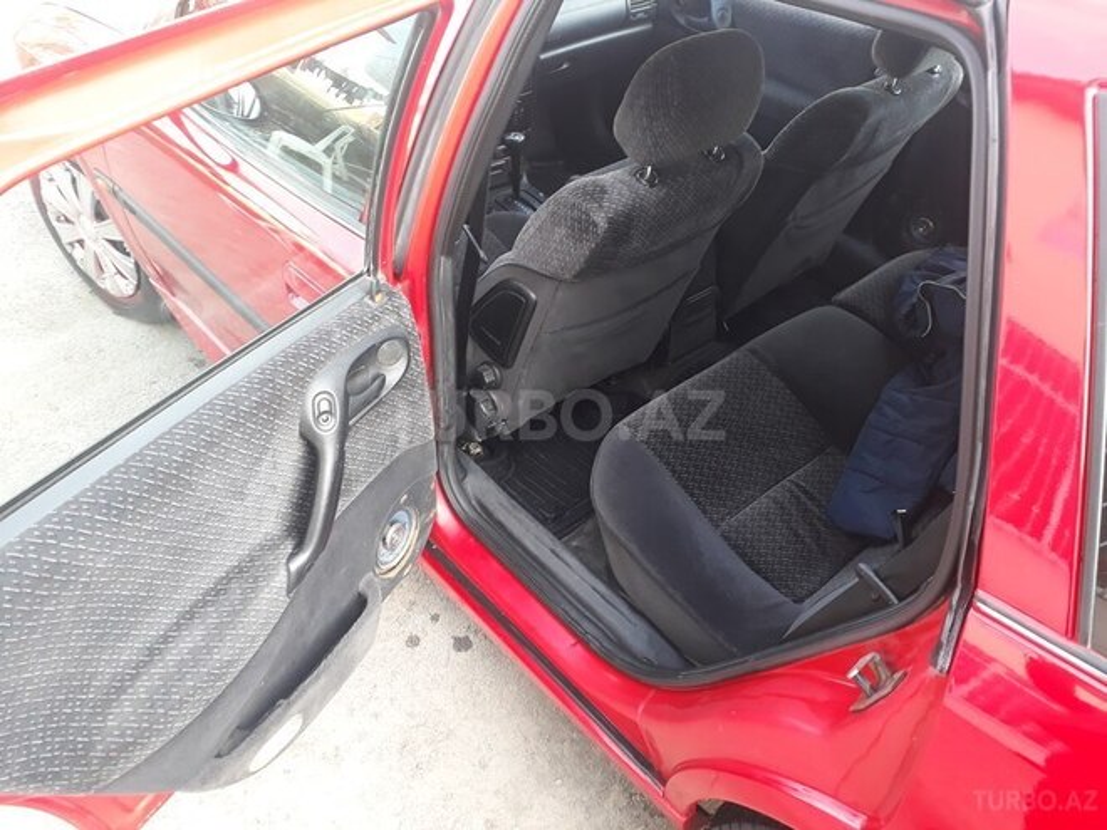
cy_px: 415
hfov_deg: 65.3
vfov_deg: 51.4
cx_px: 554
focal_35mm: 27
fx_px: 863
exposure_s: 1/33
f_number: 1.9
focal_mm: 3.6
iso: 50
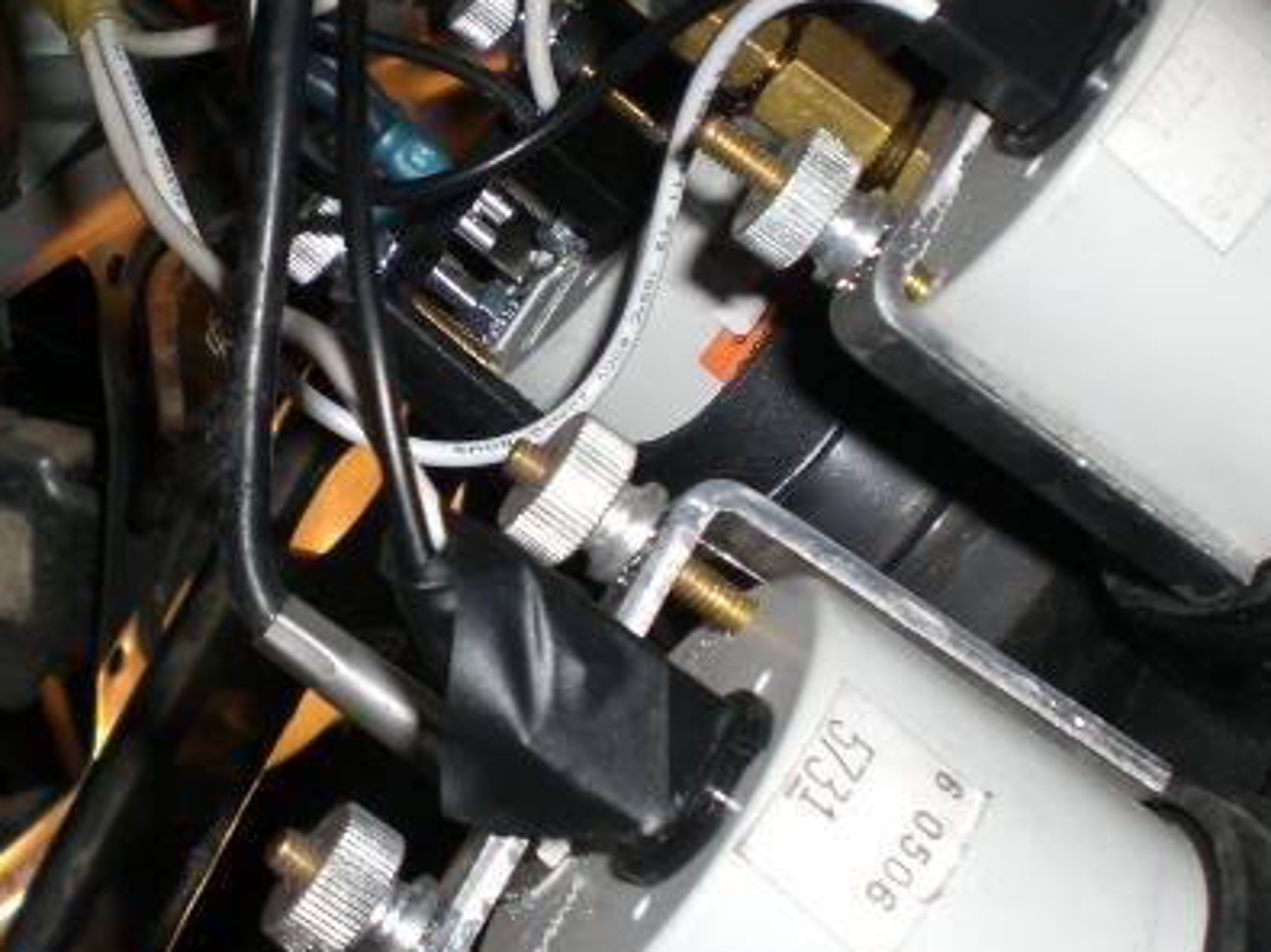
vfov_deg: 19.0
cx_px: 335
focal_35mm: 77
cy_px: 212
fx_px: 2826
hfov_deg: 25.1
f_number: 3.1
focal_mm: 6.3
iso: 50
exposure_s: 1/60
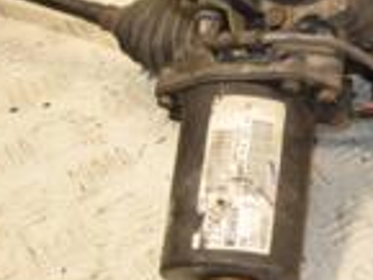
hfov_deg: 14.1
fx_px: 1348
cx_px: 653
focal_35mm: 125
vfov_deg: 11.8
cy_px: 0
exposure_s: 1/200
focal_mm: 21
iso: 800
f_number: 6.3
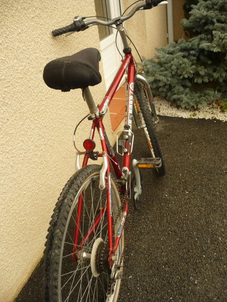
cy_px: 151
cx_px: 114
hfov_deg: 40.7
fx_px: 306
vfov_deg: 52.6
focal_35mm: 35
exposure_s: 1/100
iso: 100
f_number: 2.8
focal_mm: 5.8
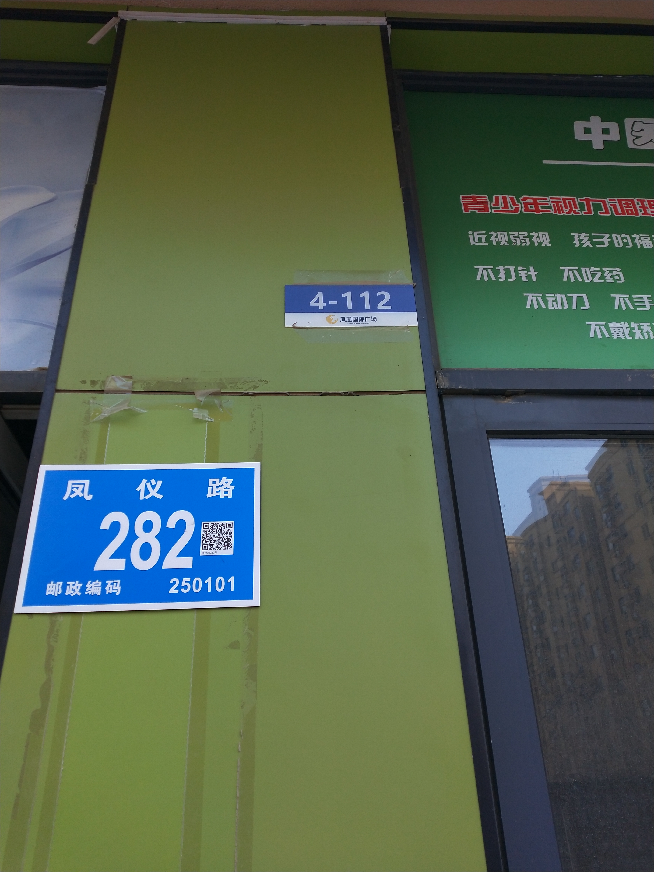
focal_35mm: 23
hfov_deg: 58.9
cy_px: 436
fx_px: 579
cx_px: 327
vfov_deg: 73.9
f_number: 1.7
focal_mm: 3.99
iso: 33
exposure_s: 1/369
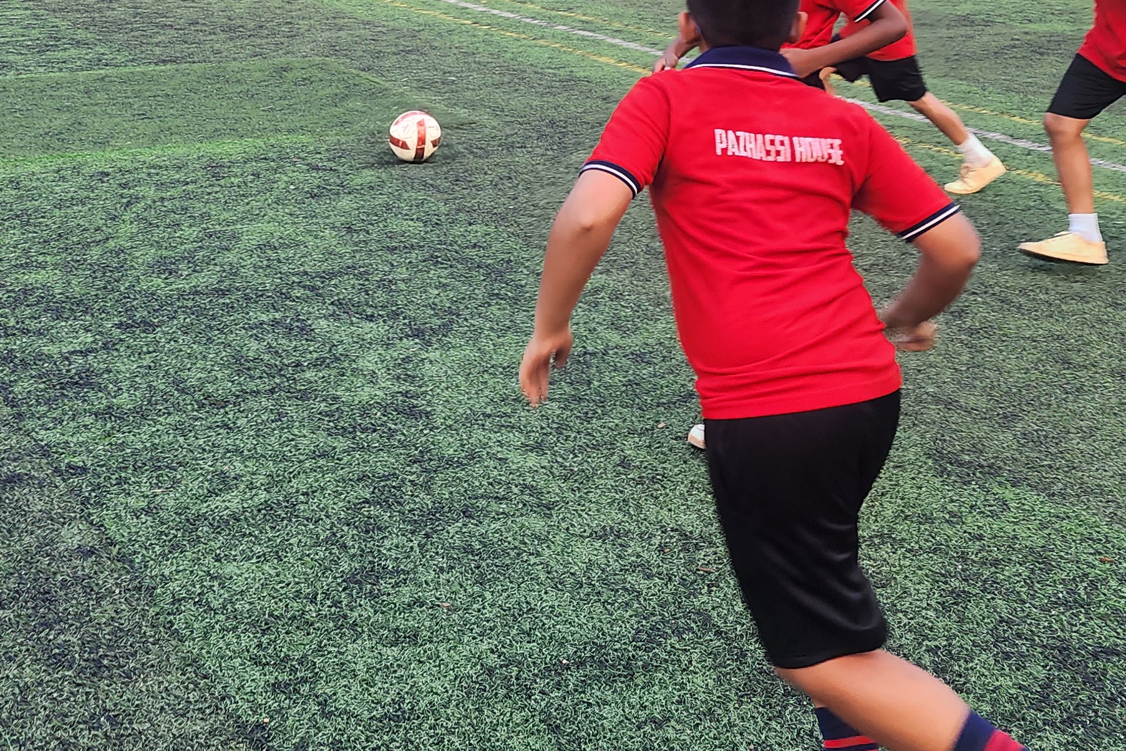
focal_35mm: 53
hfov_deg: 37.3
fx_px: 1658
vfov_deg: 24.5
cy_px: 23
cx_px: 430
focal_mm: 6.4
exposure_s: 1/180
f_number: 1.8
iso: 64
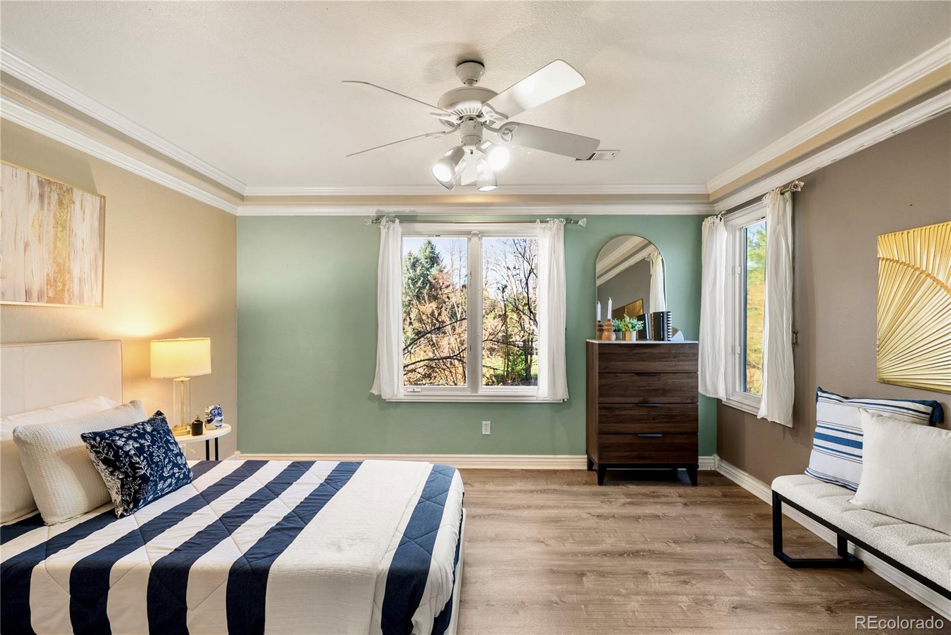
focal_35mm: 15
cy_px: 318
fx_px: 396
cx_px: 476
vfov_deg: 77.4
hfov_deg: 100.4
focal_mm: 15
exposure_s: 1/1.25
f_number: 8
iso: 250
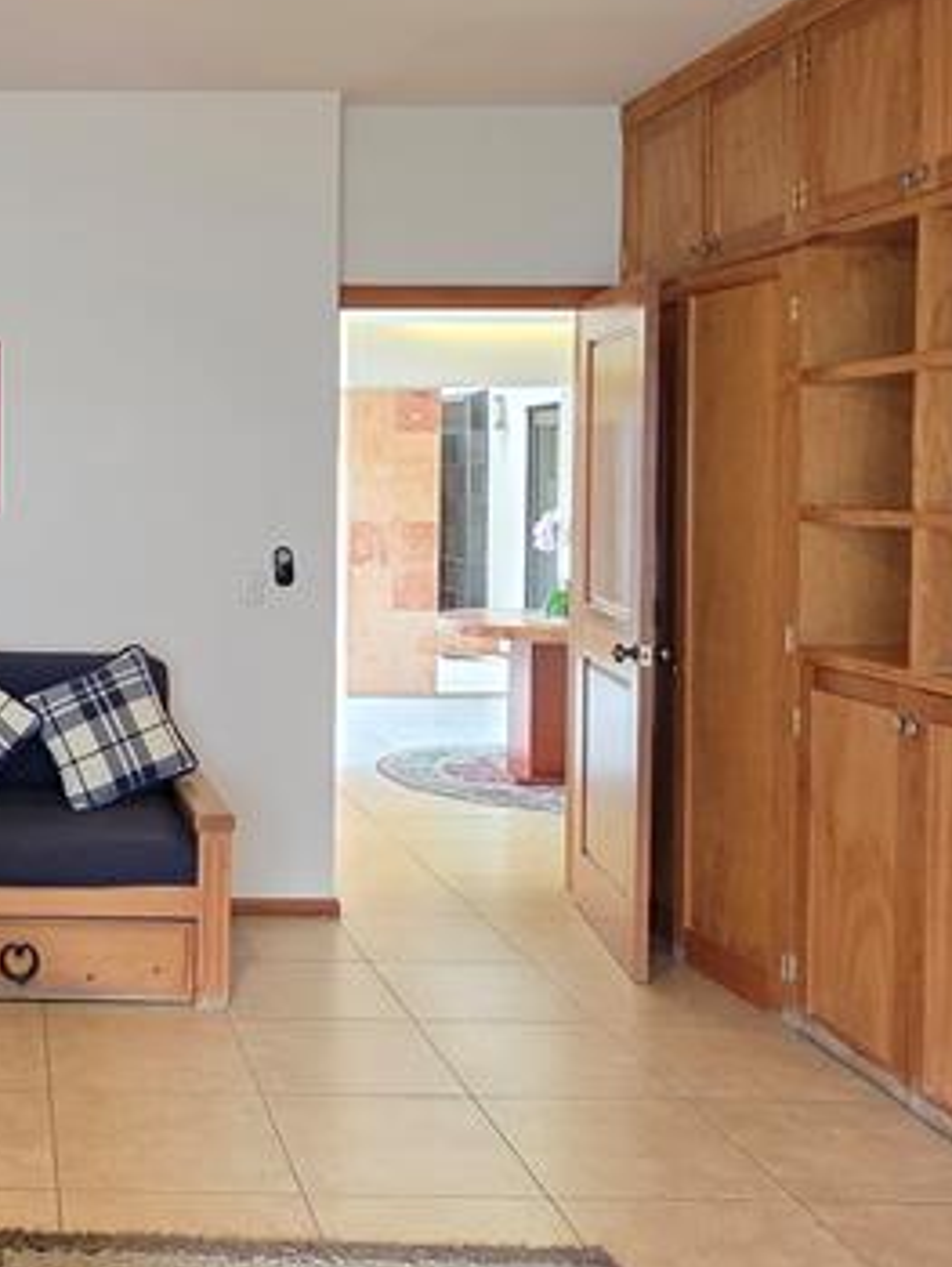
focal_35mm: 38
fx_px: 1392
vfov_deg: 48.7
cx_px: -29
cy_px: 521
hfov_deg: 34.0
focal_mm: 2.2
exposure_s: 1/60
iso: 800
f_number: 1.9
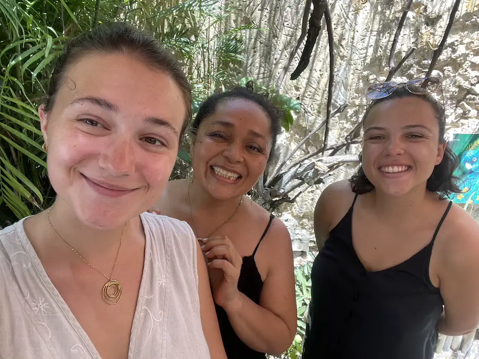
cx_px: 240
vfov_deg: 58.9
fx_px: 318
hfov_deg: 73.9
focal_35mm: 23
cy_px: 180
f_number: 2.2
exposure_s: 1/121
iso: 50
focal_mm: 2.71
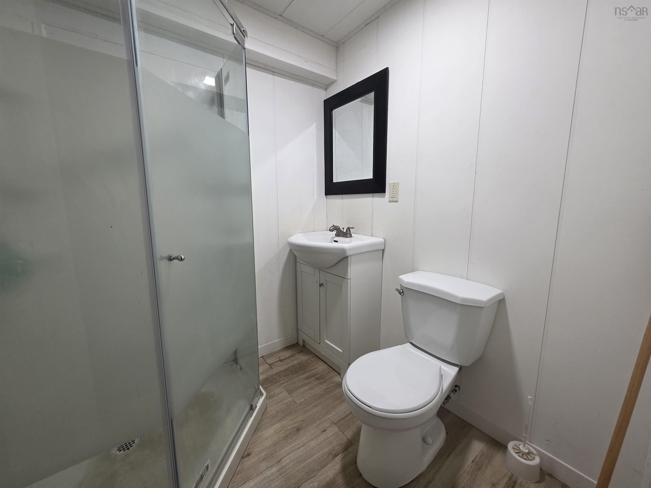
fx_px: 244
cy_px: 244
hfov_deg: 106.2
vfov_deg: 89.9
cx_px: 326
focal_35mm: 13
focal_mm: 2.2
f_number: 1.9
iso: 200
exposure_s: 1/120
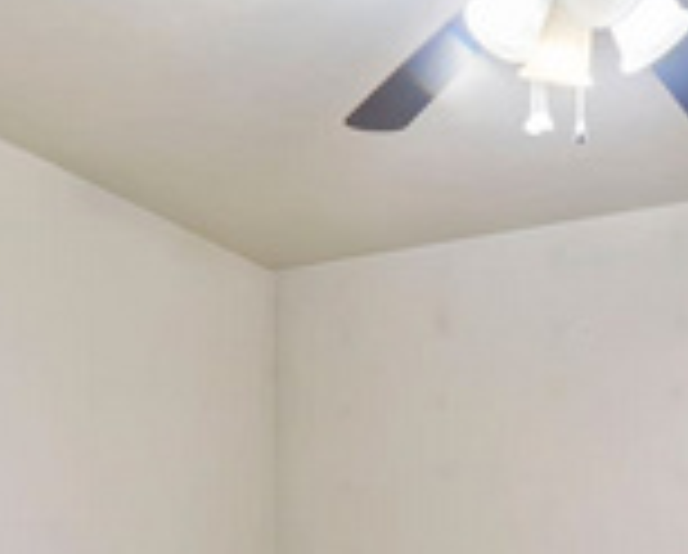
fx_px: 959
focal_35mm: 47
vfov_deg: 29.9
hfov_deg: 39.3
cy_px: 556
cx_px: 423
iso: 100
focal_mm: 12
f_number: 8
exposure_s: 1.6
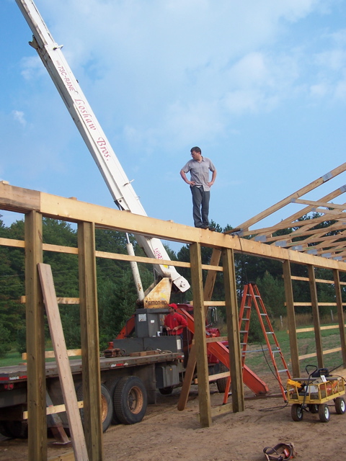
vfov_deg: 49.0
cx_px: 173
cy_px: 230
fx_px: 506
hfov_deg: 37.7
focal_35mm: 38
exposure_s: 1/500
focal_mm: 6.3
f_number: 4
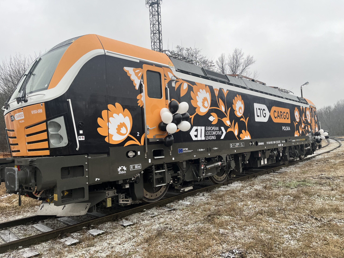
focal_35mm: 26
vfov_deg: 53.1
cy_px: 129
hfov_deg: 67.3
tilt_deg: +1.8
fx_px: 258
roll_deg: +3.3
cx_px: 172
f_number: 1.6
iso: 50
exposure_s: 1/375
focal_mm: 5.1
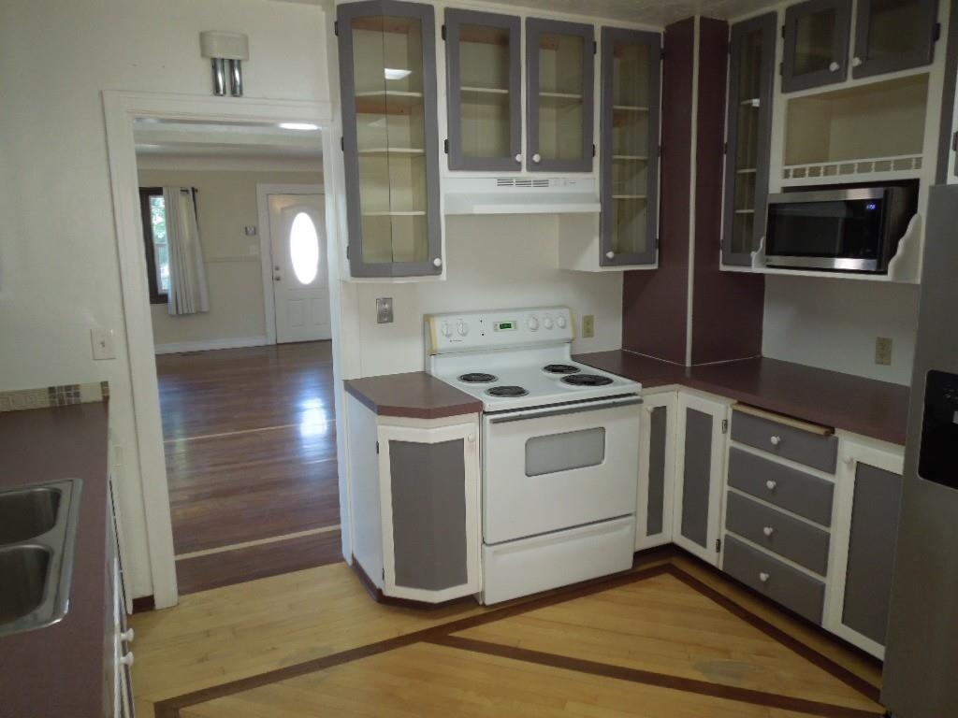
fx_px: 692
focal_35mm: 25
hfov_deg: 69.4
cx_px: 479
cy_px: 359
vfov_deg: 54.9
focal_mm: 4.5
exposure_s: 1/30
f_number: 3.3
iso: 220
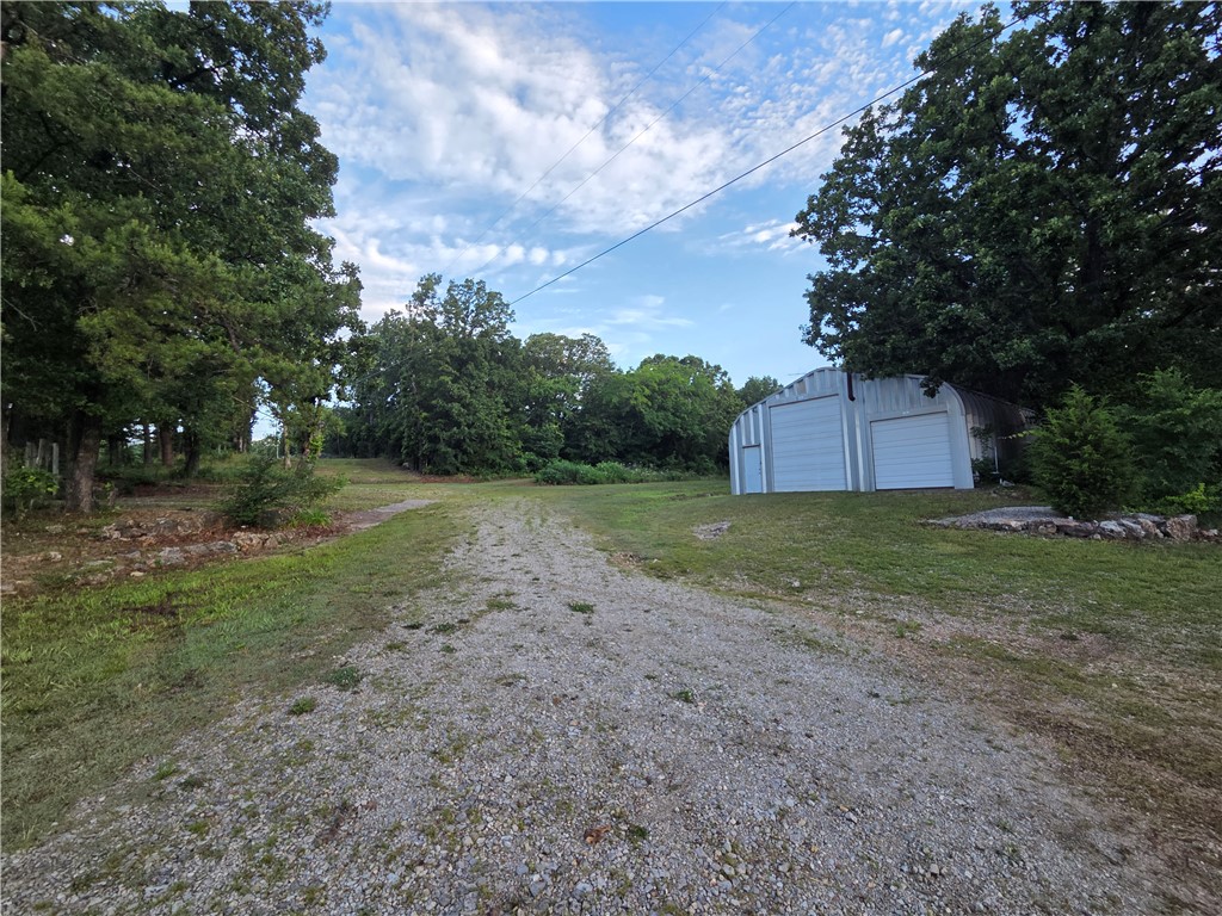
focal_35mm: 13
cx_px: 611
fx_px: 459
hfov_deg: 106.2
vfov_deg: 89.9
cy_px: 458
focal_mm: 2.2
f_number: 2.2
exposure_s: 1/269
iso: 50
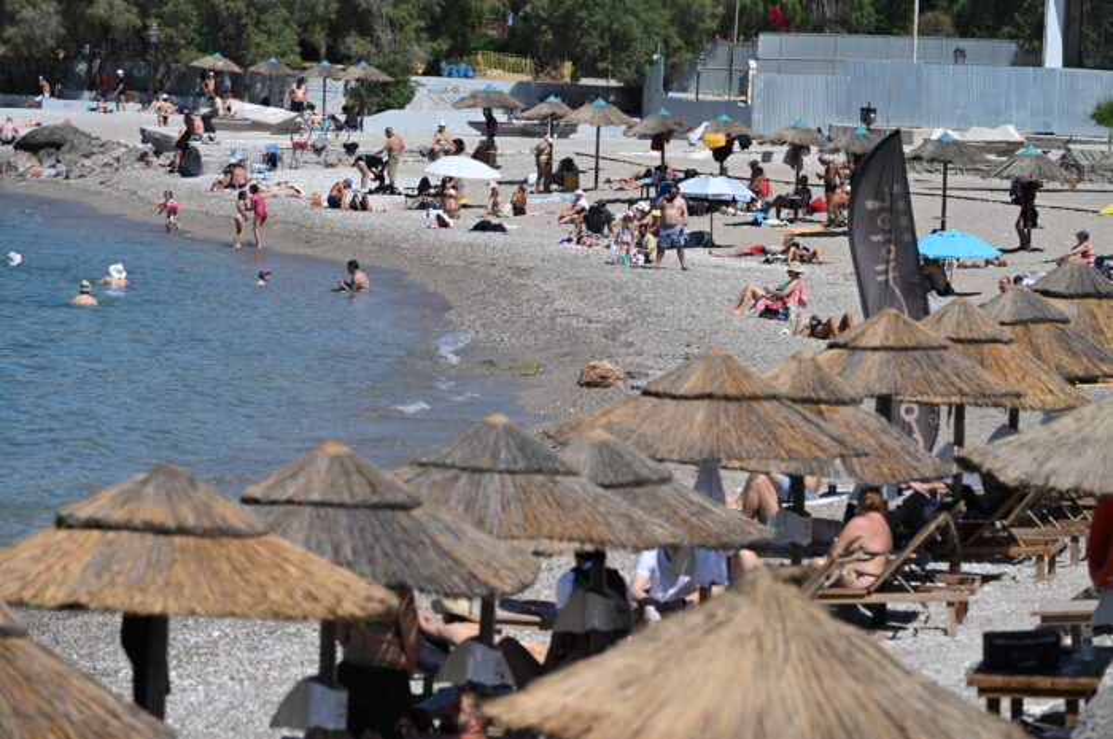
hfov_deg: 10.3
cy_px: 370
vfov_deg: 6.9
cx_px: 556
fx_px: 6176
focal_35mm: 200
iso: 100
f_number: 5.6
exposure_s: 1/1000
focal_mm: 200
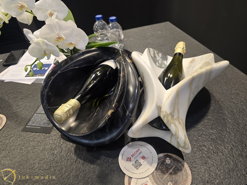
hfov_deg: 73.9
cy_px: 92
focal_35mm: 23
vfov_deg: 58.9
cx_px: 124
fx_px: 164
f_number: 1.7
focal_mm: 6.3
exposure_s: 1/100
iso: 125
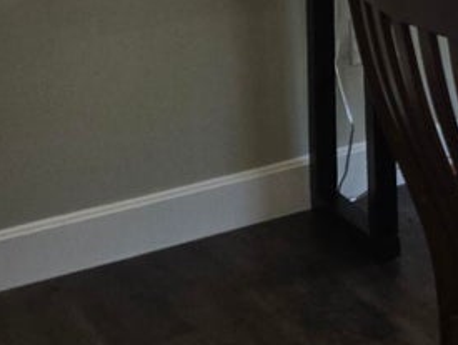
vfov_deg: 12.1
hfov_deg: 13.7
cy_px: -242
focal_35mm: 114
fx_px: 1510
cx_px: 1013
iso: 80
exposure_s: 1/120
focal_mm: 5.4
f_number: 1.8
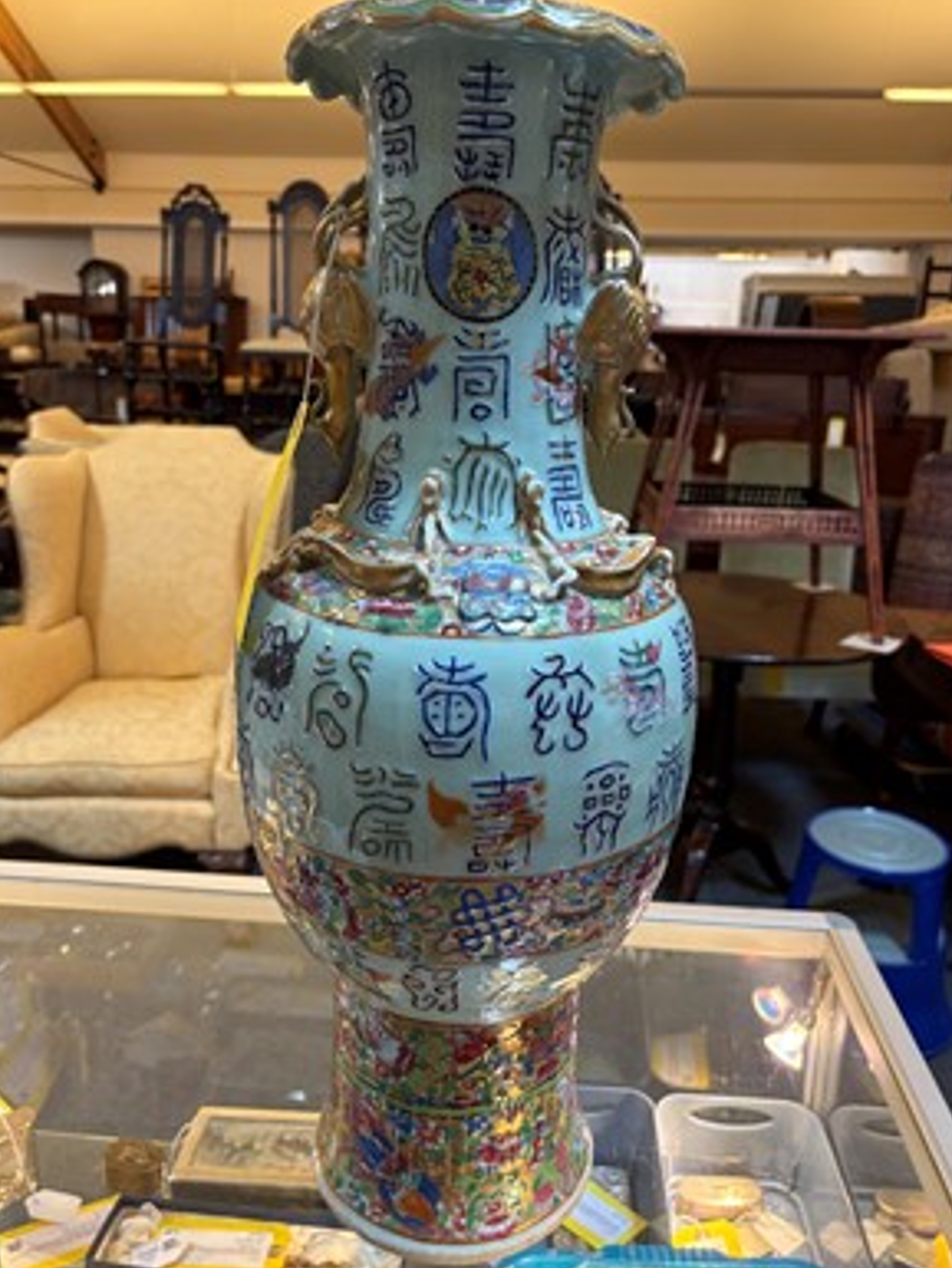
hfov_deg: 51.4
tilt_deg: -15.1
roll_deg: -1.4
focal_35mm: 27
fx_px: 990
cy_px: 639
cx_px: 481
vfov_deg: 65.3
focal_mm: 5.96
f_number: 1.6
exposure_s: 1/50
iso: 125
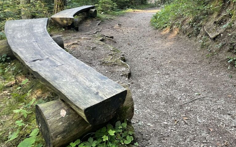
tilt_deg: -17.3
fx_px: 238
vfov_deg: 33.7
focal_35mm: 37
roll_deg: -4.1
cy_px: 36
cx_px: 143
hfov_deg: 52.3
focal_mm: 4.2
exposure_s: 1/72
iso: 125
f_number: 1.6
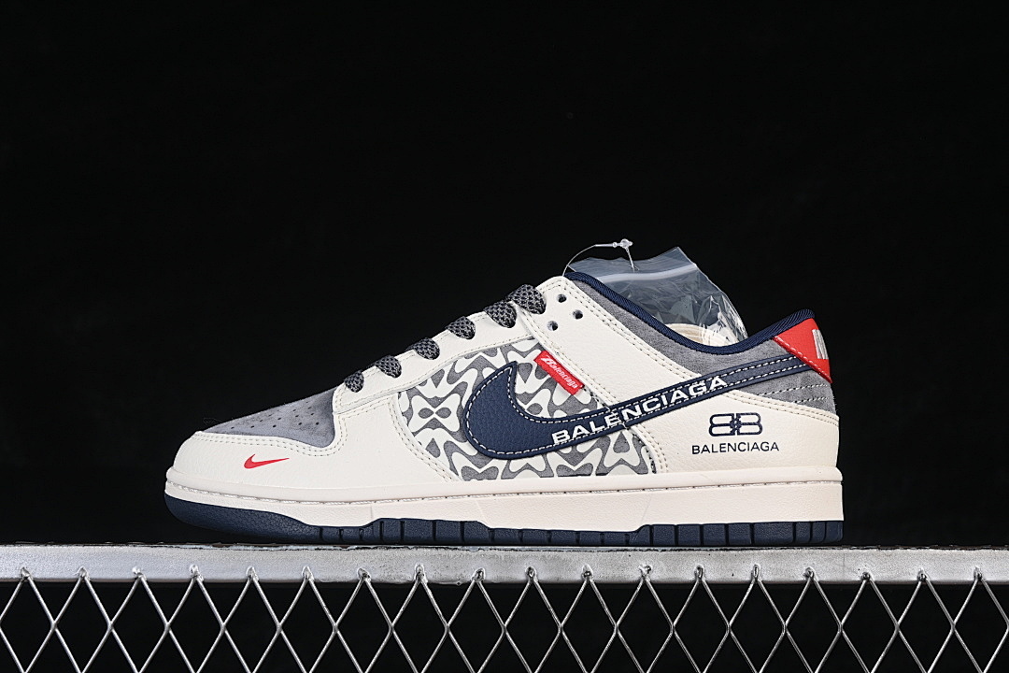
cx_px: 504
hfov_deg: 27.0
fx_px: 2102
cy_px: 336
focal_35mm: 75
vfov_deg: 18.2
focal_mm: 50
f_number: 8
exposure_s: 1/80
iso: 160
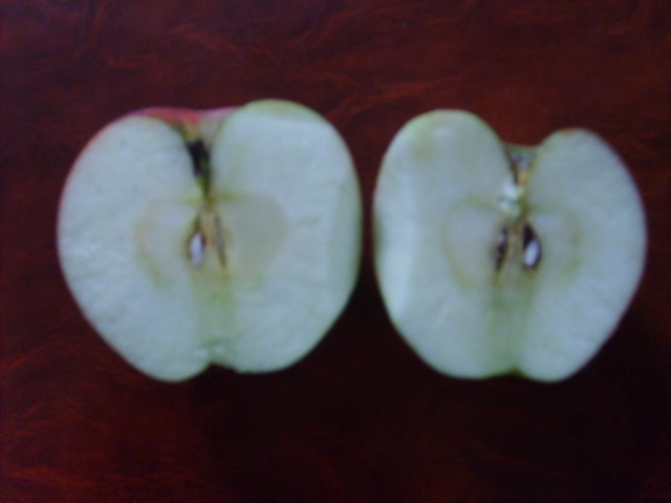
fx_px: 678
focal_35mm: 35
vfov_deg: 40.7
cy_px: 252
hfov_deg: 52.6
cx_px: 336
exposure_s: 1/6
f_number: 2.8
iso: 140
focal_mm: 5.8
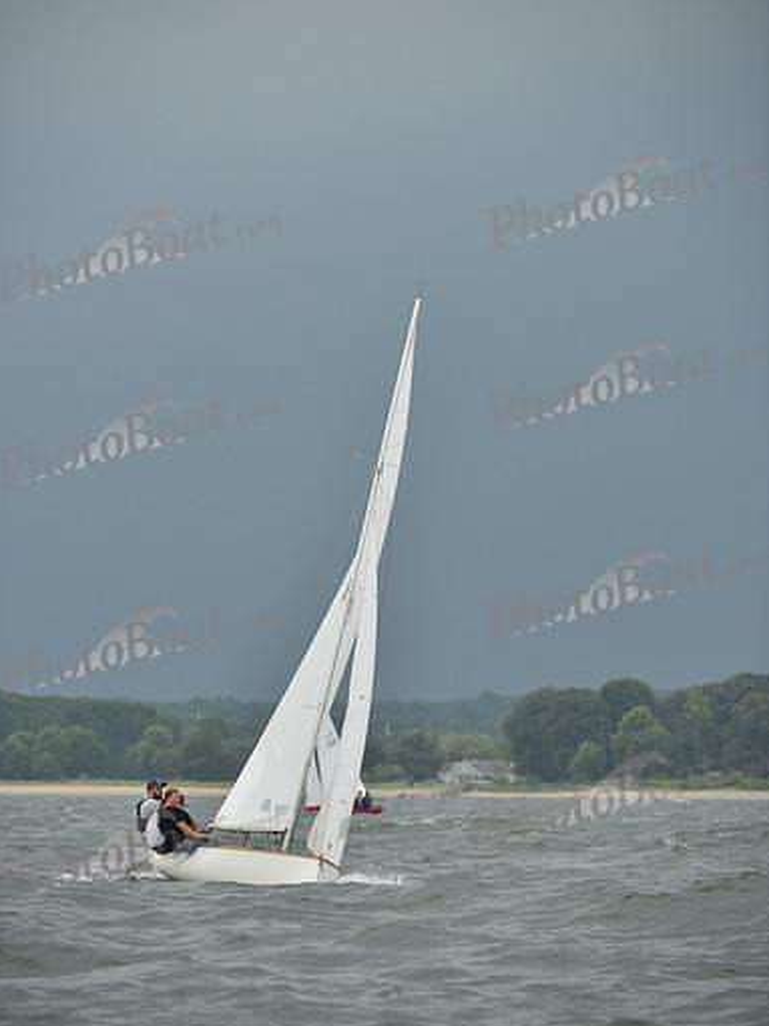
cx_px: 384
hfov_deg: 6.2
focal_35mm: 240
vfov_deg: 8.3
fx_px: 7112
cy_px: 514
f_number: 4.5
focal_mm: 220
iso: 320
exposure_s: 1/800
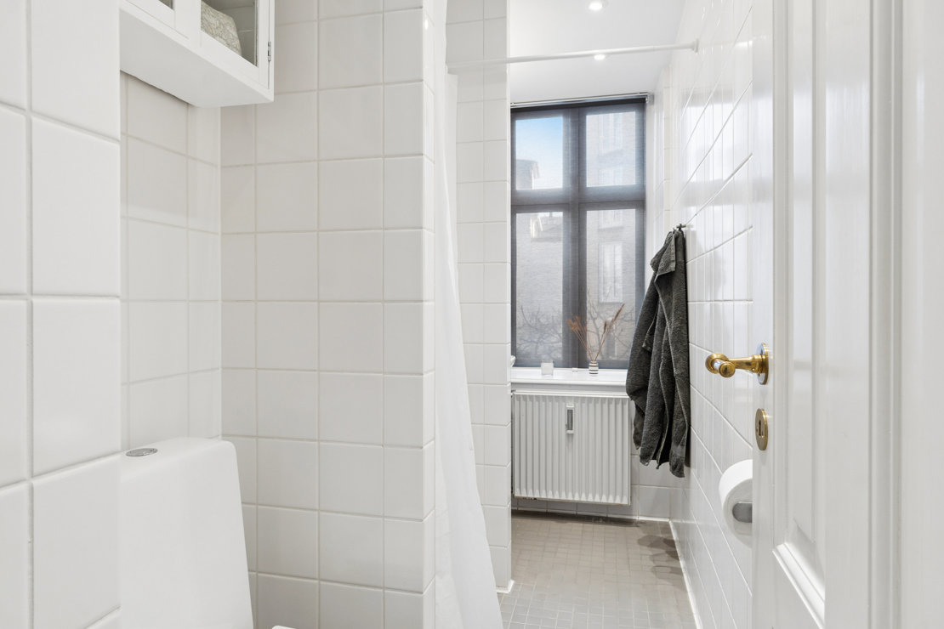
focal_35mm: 21
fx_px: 551
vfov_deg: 59.5
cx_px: 472
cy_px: 314
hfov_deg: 81.2
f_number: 8
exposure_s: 1/8
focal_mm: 14
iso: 200
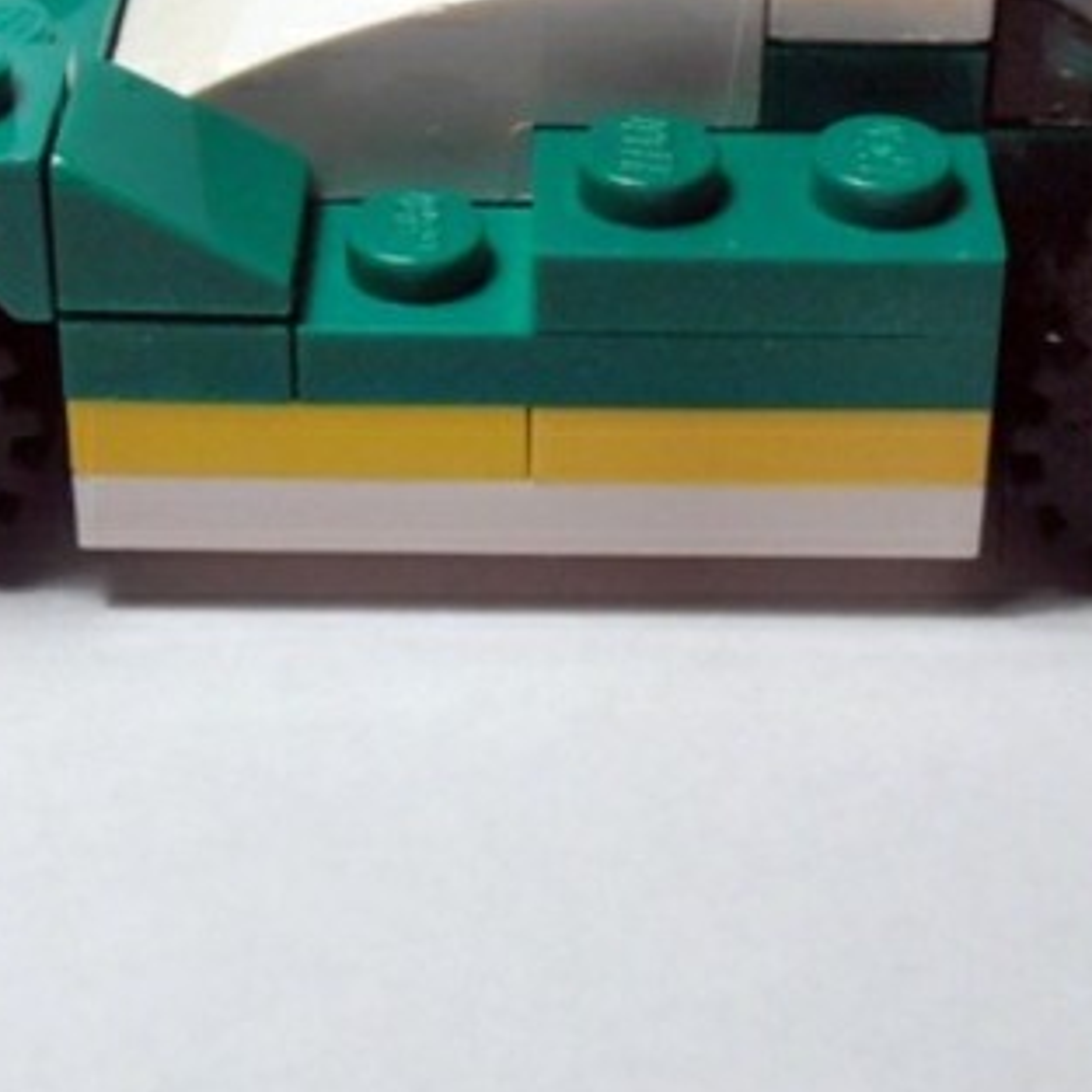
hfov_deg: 18.5
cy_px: 106
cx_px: 628
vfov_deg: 18.2
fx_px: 3355
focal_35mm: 94
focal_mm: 6.61
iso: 80
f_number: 3.9
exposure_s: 1/80
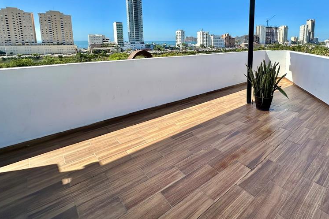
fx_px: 183
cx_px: 215
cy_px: 67
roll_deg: +0.0
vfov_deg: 59.9
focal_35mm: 20
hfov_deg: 81.6
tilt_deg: -6.6
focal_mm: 2.22
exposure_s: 1/1949
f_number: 2.2
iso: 50
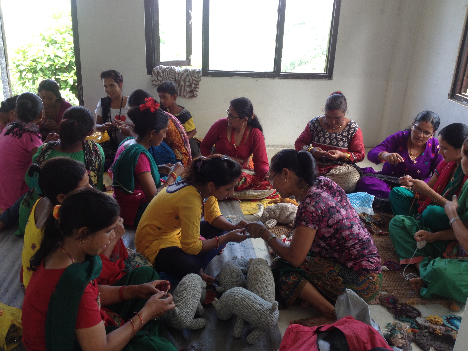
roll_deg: -2.6
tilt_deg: -21.1
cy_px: 176
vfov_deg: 40.7
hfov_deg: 52.6
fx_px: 473
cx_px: 234
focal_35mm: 35
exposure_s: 1/60
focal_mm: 4.28
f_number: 2.4
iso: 50
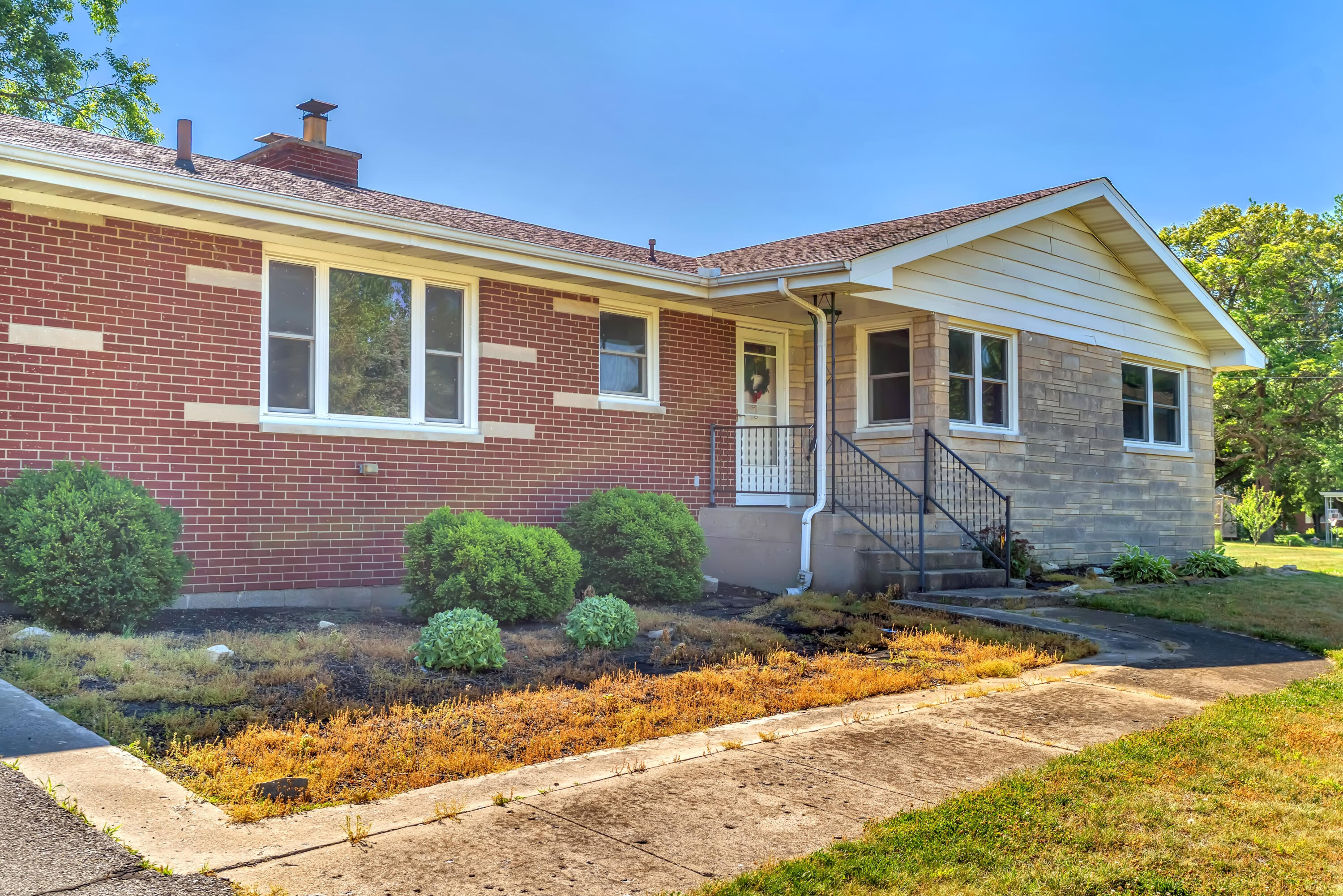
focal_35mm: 32
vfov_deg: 41.1
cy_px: 448
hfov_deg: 58.7
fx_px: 1194
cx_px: 672
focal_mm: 32
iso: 320
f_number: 5.6
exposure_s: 1/320
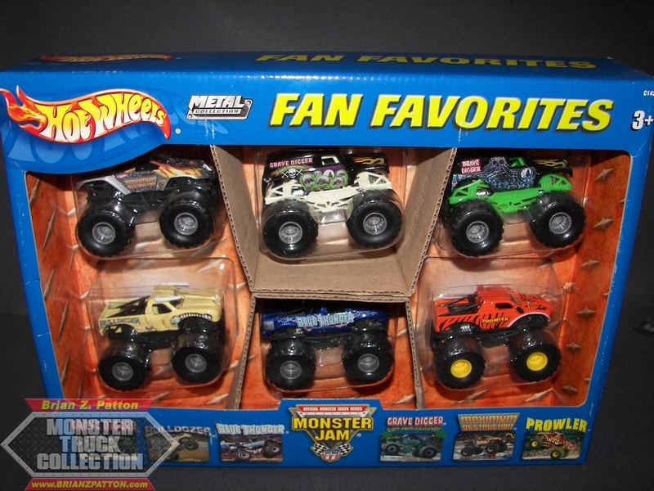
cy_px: 246
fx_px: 680
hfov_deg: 51.4
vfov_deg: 39.7
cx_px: 327
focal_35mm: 36
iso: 100
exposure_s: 1/30
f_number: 2.8
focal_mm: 6
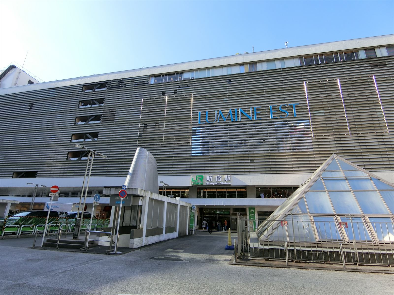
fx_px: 216
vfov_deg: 68.7
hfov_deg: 84.7
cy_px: 148
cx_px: 197
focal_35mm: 19
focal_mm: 4.06
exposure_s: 1/500
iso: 80
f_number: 2.7
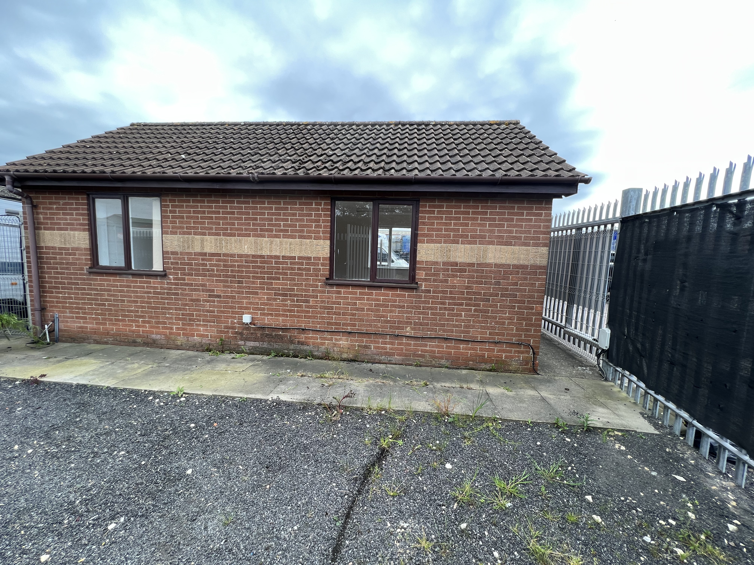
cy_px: 282
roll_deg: -1.5
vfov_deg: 89.9
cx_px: 377
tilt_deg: -5.7
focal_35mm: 13
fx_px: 283
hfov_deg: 106.2
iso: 32
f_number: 1.8
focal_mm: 1.57
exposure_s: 1/268
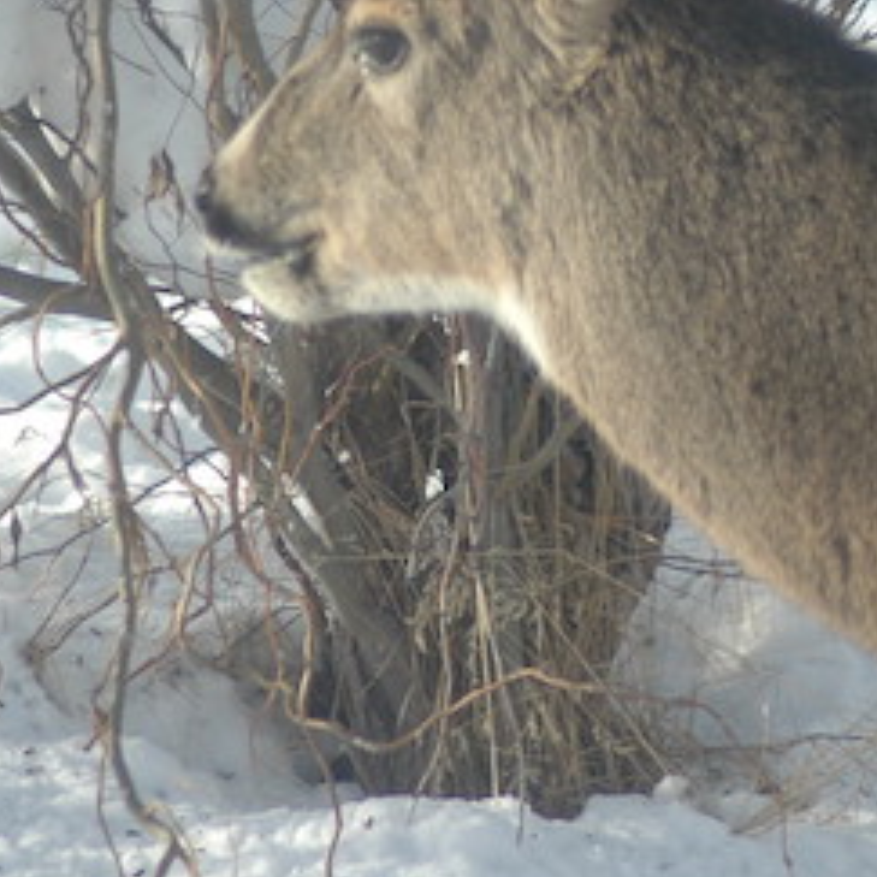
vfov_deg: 2.8
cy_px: 70
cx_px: 653
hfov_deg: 2.8
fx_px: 17695
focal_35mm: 617
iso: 200
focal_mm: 155
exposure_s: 1/640
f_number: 6.3
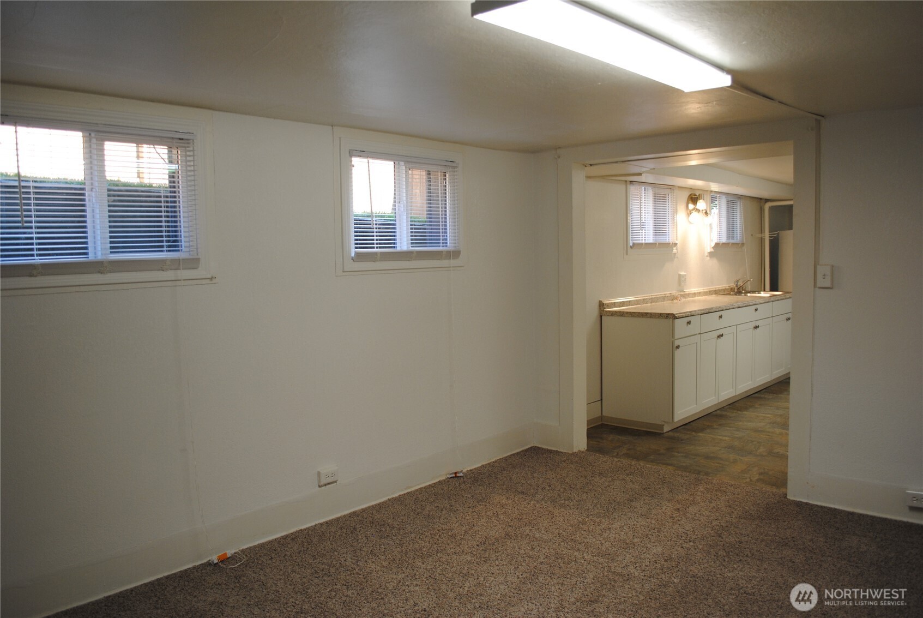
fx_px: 693
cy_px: 309
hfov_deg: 67.3
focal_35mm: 27
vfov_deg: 48.0
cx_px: 462
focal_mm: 18
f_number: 3.5
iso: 200
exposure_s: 1/40
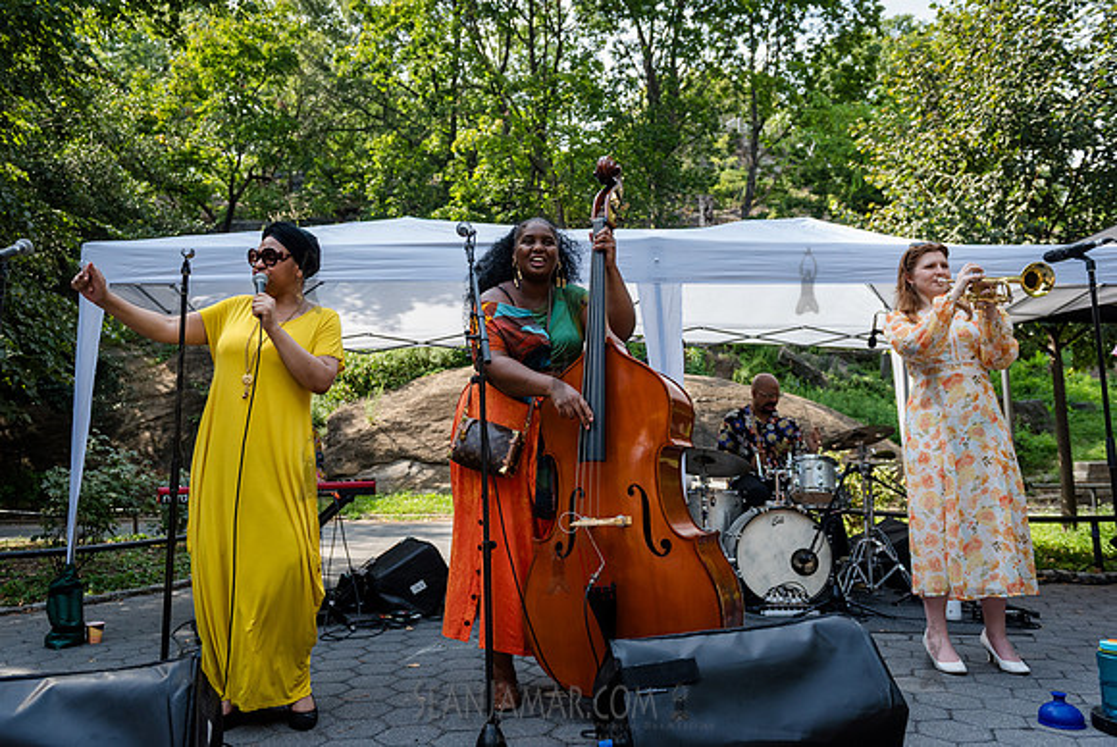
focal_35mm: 26
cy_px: 349
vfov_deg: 49.8
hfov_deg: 69.5
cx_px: 536
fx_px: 804
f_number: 3.5
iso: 500
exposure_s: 1/1250
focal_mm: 24
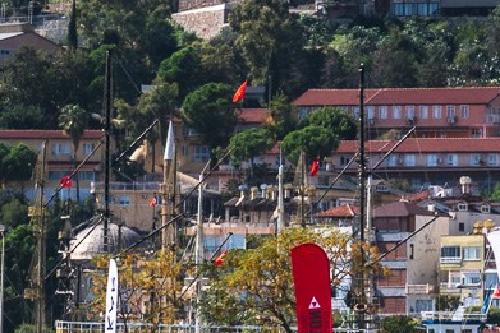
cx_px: 615
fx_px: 5224
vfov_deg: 3.6
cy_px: 502
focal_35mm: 376
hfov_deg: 5.5
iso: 100
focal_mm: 115
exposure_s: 1/500
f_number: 9
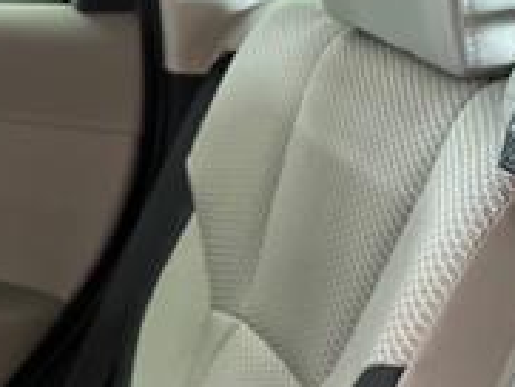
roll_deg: -5.7
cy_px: 555
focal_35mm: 92
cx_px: 236
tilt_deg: -27.8
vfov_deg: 15.1
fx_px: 1370
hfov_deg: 21.3
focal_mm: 5.7
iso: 500
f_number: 1.5
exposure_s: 1/40
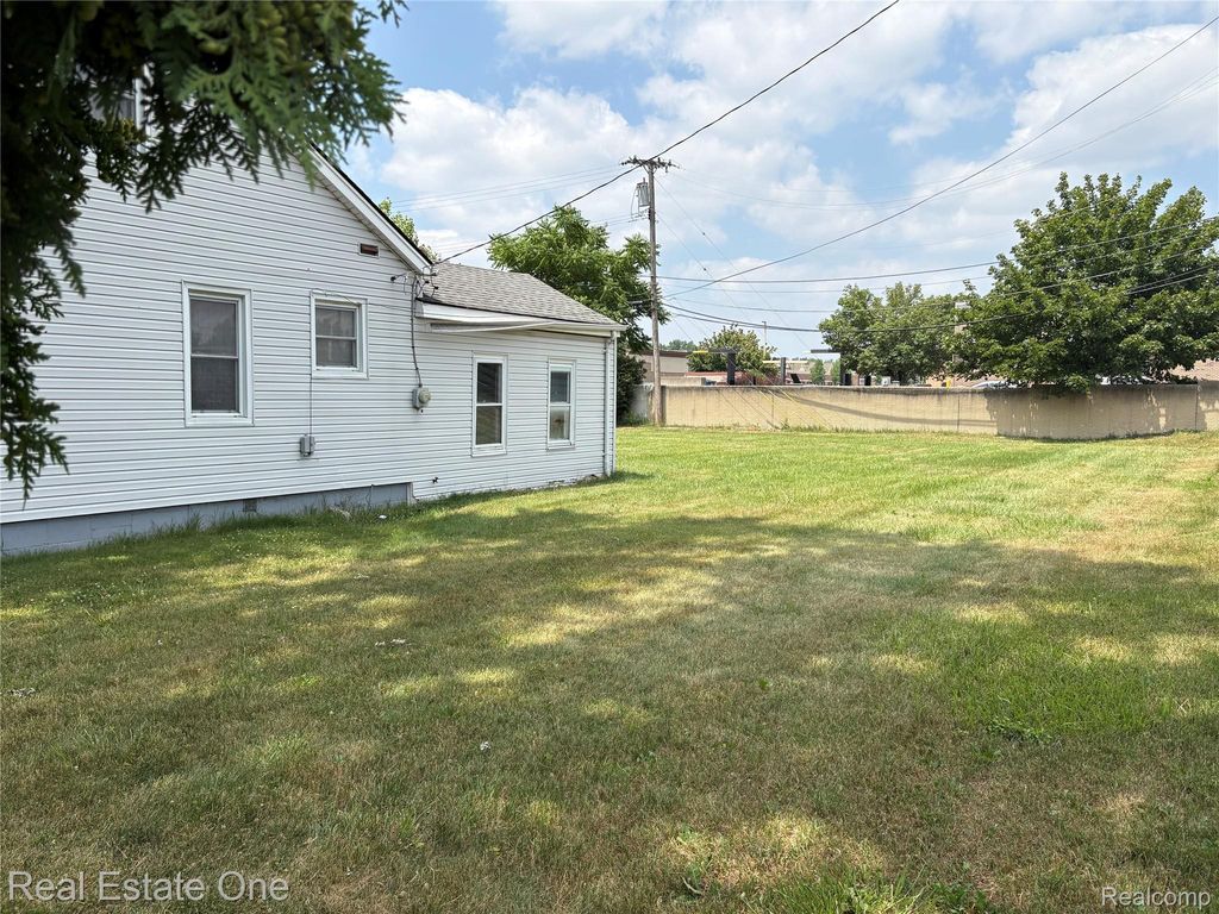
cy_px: 457
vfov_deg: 53.1
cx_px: 610
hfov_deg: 67.3
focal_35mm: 26
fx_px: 916
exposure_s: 1/2865
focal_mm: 5.96
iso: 50
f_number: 1.6
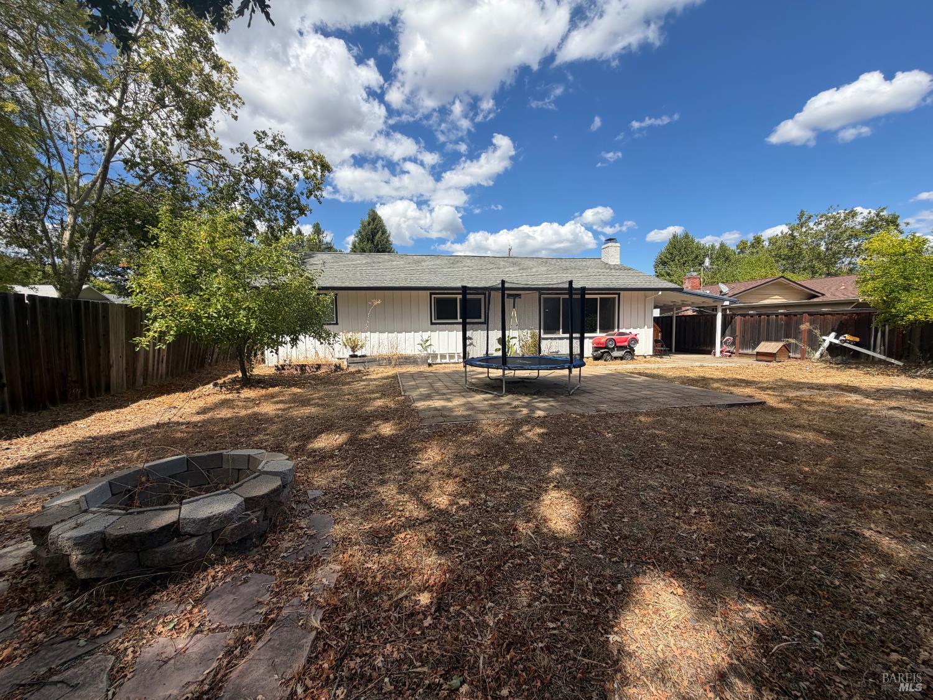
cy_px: 350
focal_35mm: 14
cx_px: 466
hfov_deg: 102.1
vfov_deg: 85.7
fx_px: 377
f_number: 2.2
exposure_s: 1/770
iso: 25
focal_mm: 2.22
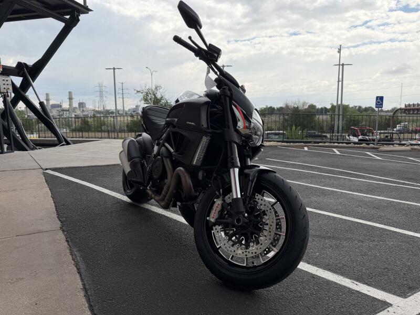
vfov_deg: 56.8
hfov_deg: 71.6
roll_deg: +2.1
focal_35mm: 24
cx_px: 210
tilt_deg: -8.1
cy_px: 158
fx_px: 291
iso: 80
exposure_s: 1/2801
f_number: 1.78
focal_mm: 6.76
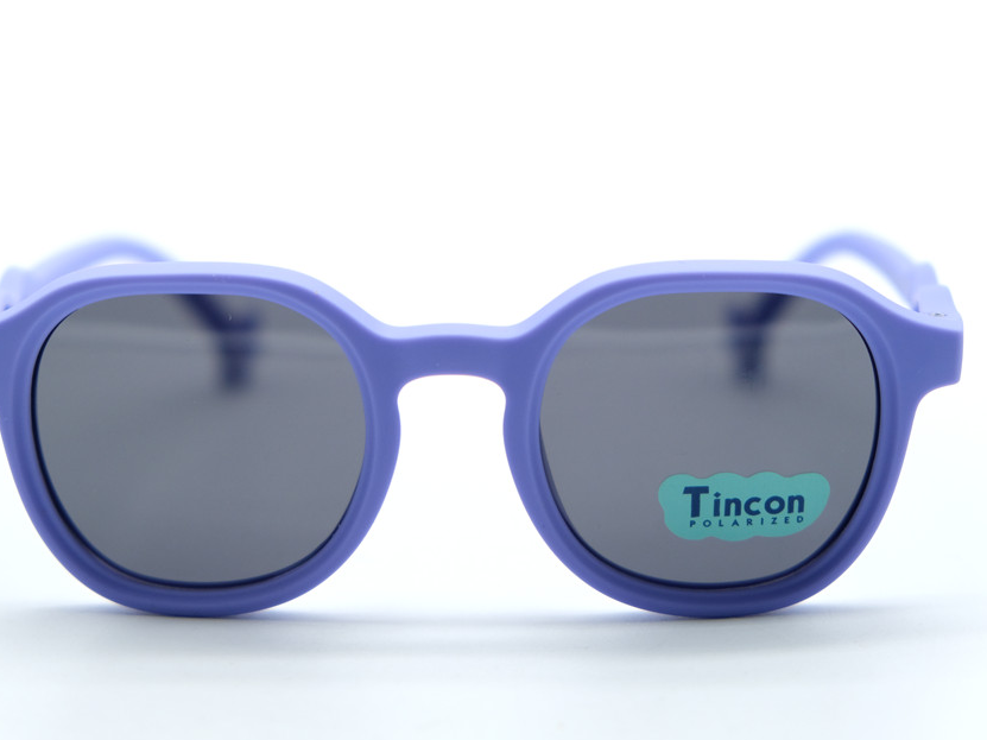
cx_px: 455
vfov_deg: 15.4
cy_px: 393
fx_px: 2737
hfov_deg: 20.4
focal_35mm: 96
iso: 640
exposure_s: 1/1000
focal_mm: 55
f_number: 4
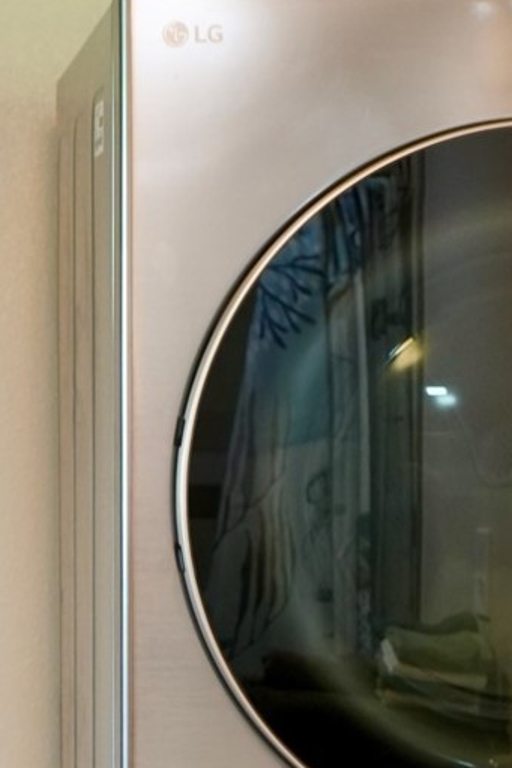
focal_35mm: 131
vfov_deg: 15.5
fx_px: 2793
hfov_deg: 10.4
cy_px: 688
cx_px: 116
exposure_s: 1/40
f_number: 4.5
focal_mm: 31
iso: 800
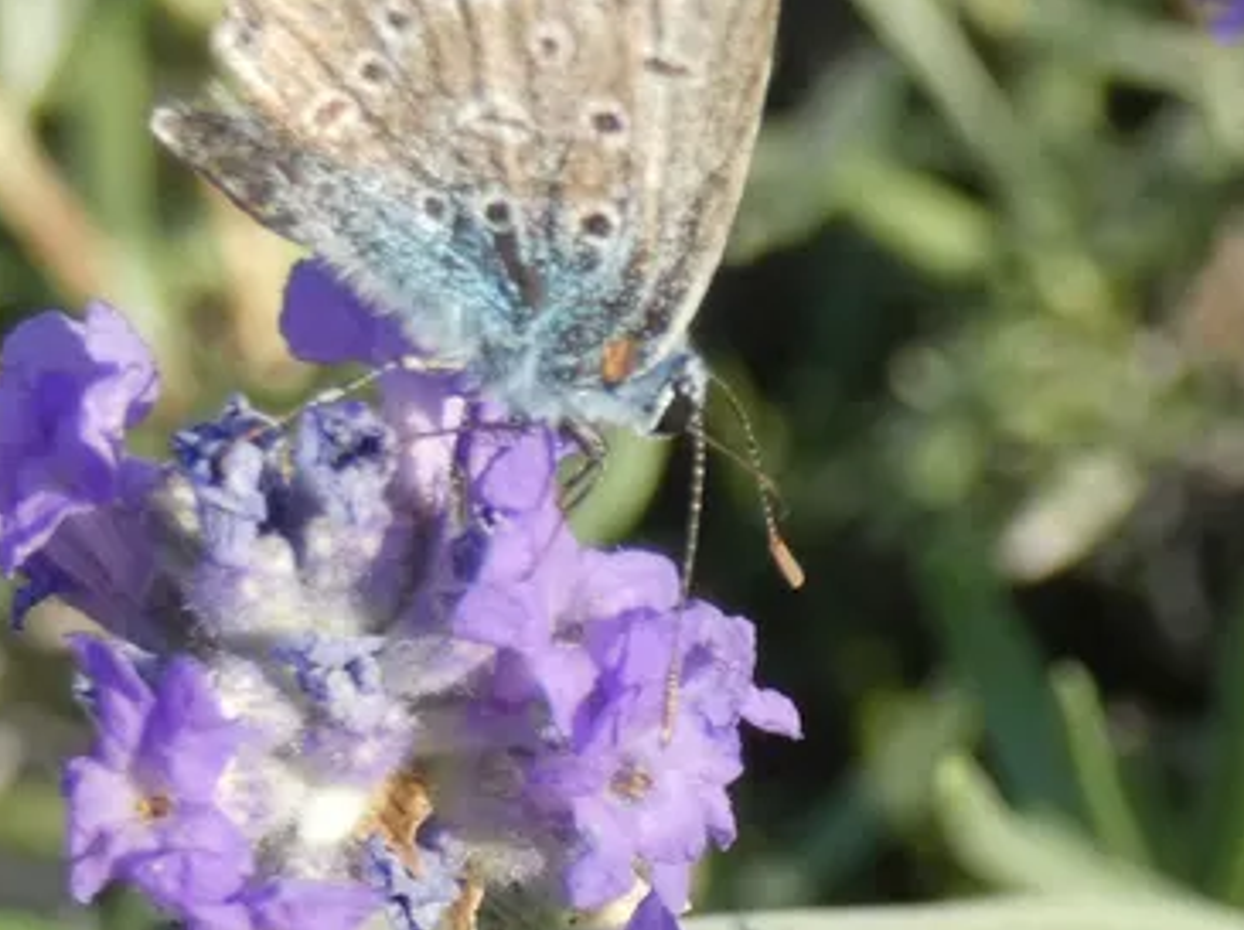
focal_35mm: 172
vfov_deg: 8.6
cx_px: 576
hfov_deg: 11.5
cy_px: 320
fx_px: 6175
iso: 80
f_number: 4.8
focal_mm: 17.5
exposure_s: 1/160
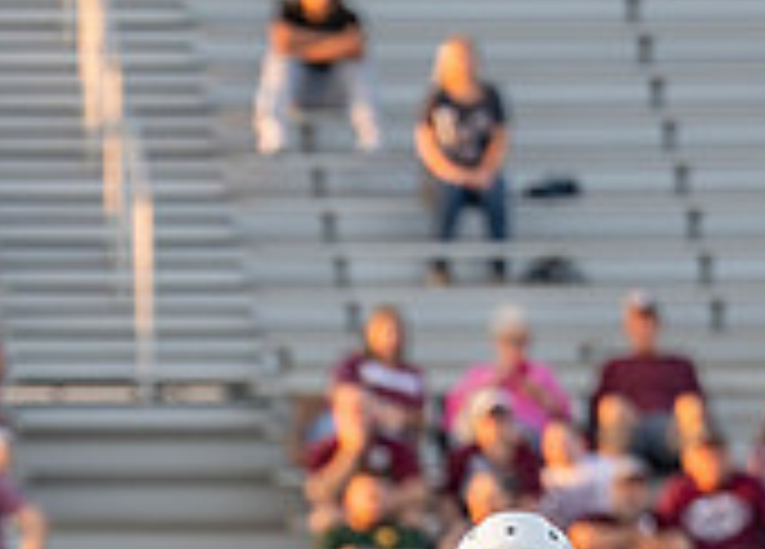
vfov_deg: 1.8
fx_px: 17257
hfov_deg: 2.5
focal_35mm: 793
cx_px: 108
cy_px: 820
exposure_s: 1/1250
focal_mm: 200
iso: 500
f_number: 2.8
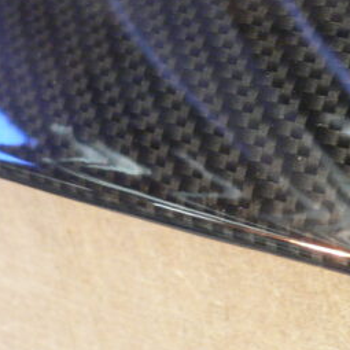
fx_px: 1110
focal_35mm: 97
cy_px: 8
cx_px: 317
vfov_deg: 17.5
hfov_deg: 17.6
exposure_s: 1/15
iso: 200
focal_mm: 5.8
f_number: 2.8
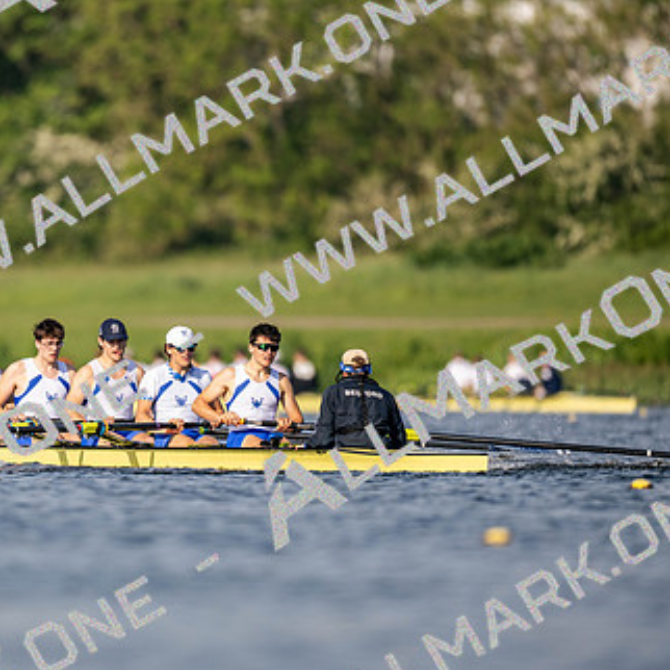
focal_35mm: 919
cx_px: 85
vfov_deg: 1.9
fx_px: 20124
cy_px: 353
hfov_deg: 1.9
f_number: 4
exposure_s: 1/2500
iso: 250
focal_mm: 600
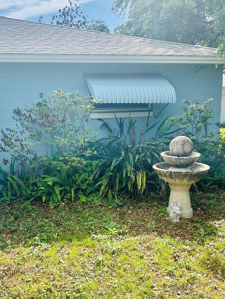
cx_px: 91
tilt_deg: -11.6
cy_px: 174
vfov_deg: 46.6
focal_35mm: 40
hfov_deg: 35.8
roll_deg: -1.4
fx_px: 347
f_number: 1.5
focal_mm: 5.7
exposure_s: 1/1972
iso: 50
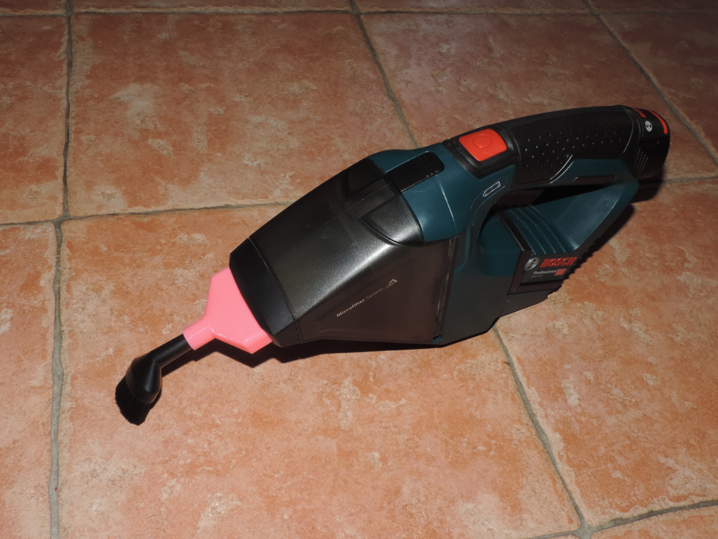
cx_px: 359
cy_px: 270
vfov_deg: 40.7
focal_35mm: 35
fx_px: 726
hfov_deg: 52.6
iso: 200
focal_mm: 6.2
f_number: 7.2
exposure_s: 1/30
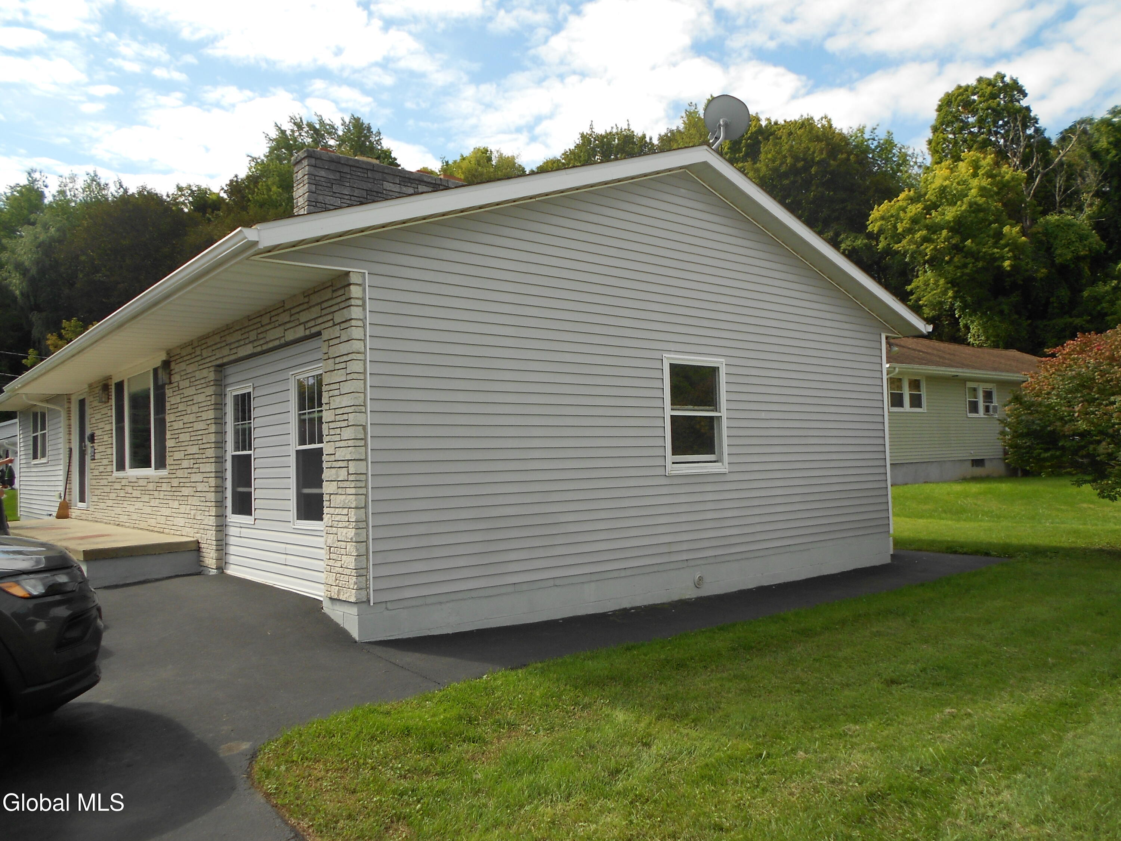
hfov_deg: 67.3
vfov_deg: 53.1
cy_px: 420
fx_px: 842
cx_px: 560
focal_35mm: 26
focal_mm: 4.6
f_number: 3.2
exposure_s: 1/500
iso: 80
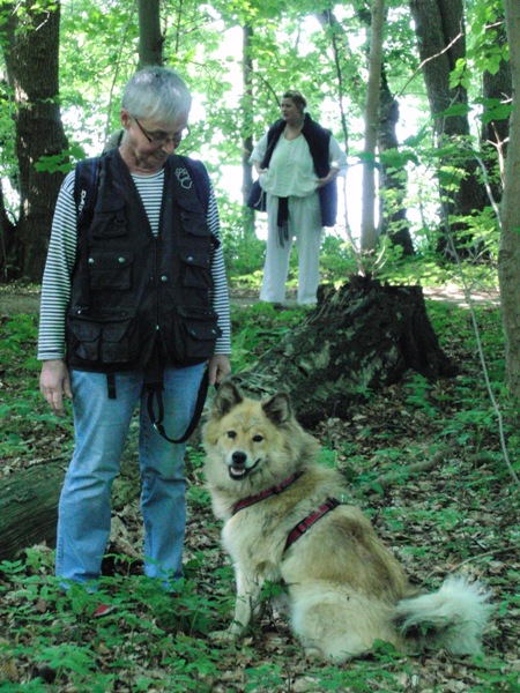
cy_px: 346
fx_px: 1662
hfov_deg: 17.8
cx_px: 260
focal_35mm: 83
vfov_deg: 23.6
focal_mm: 14.35
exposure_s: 1/50
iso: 800
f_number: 4.1
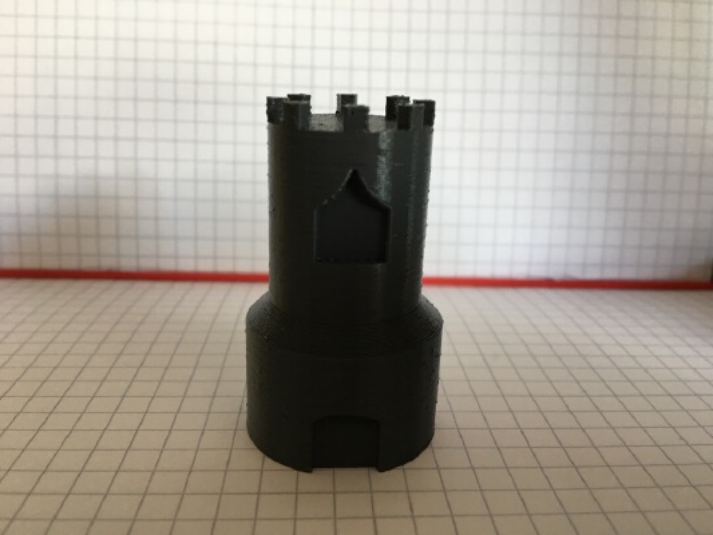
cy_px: 268
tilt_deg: -18.0
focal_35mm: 29
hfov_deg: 61.6
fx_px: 597
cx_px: 356
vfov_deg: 48.2
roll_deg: -1.9
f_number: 2.2
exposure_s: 1/33
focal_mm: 4.15
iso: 100
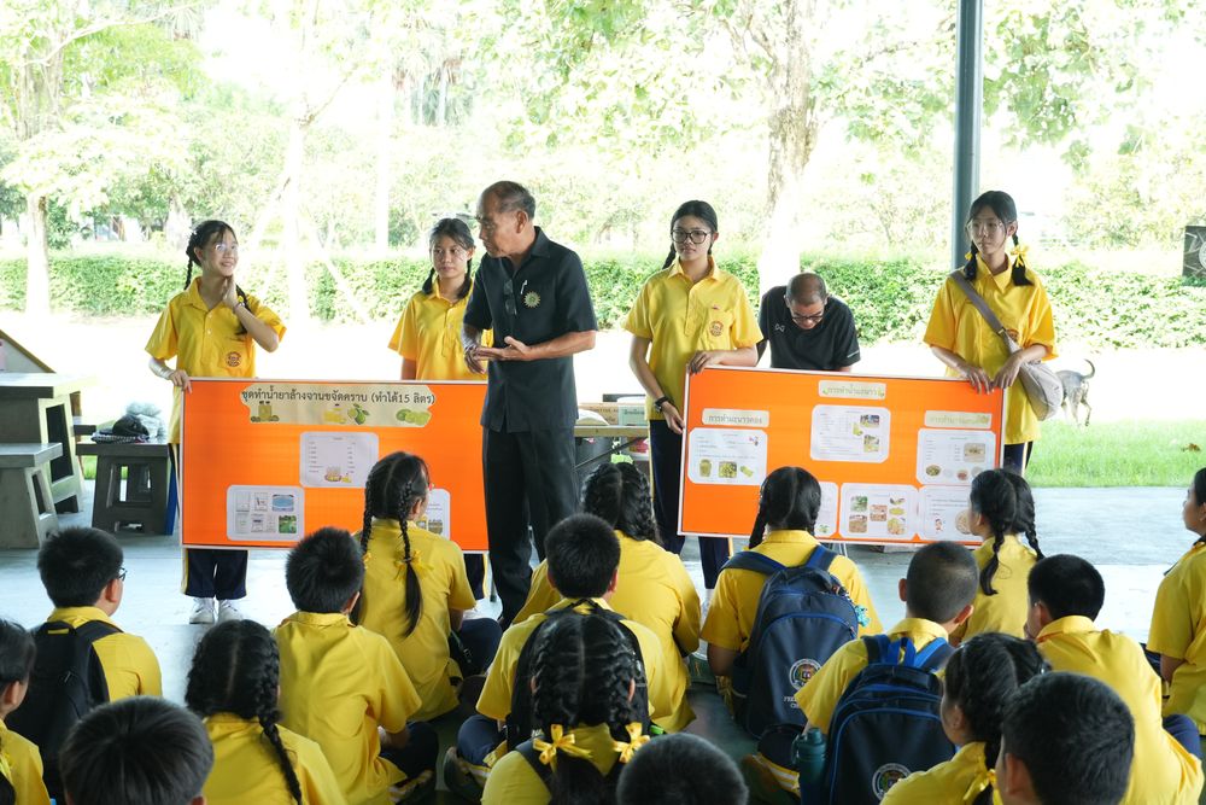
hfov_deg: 35.0
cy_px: 402
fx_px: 1910
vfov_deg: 23.8
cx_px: 603
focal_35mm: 57
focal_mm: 38
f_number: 4.5
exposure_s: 1/125
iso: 1000
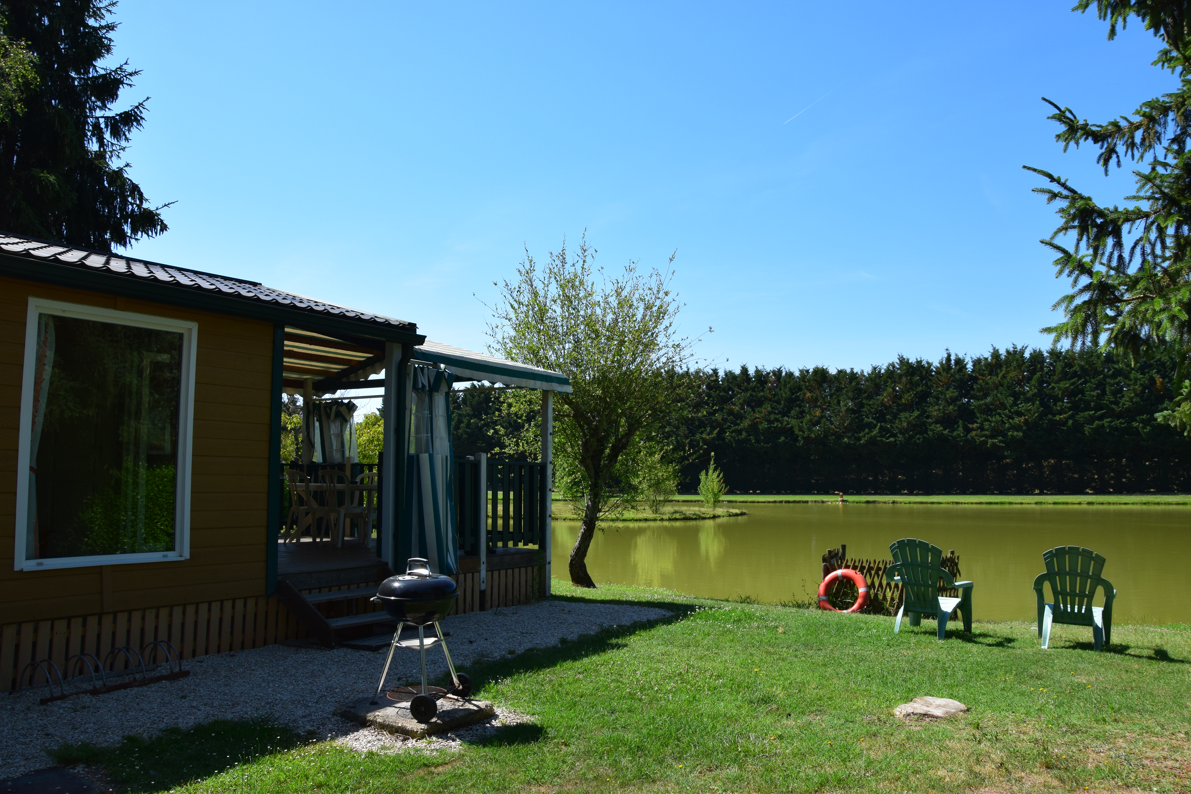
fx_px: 1737
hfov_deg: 37.9
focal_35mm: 52
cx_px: 596
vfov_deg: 25.8
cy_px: 397
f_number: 11
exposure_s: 1/500
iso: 400
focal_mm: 35
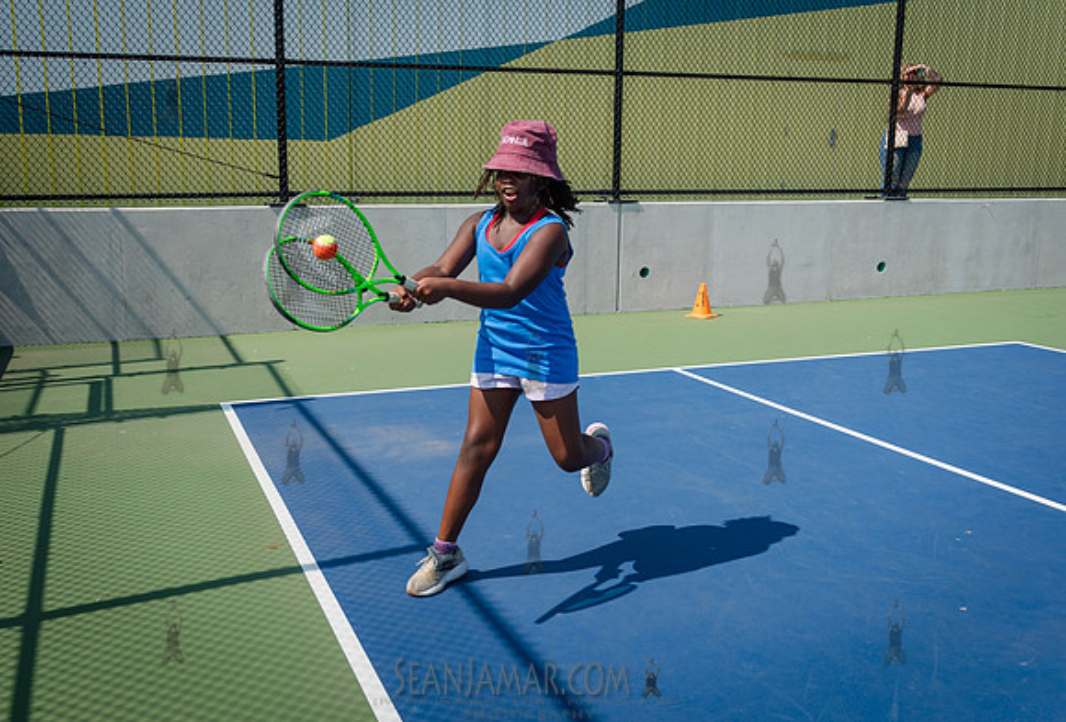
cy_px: 382
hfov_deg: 54.4
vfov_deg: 38.6
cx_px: 453
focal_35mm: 35
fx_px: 1032
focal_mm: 29
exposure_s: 1/2000
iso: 320
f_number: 4.5
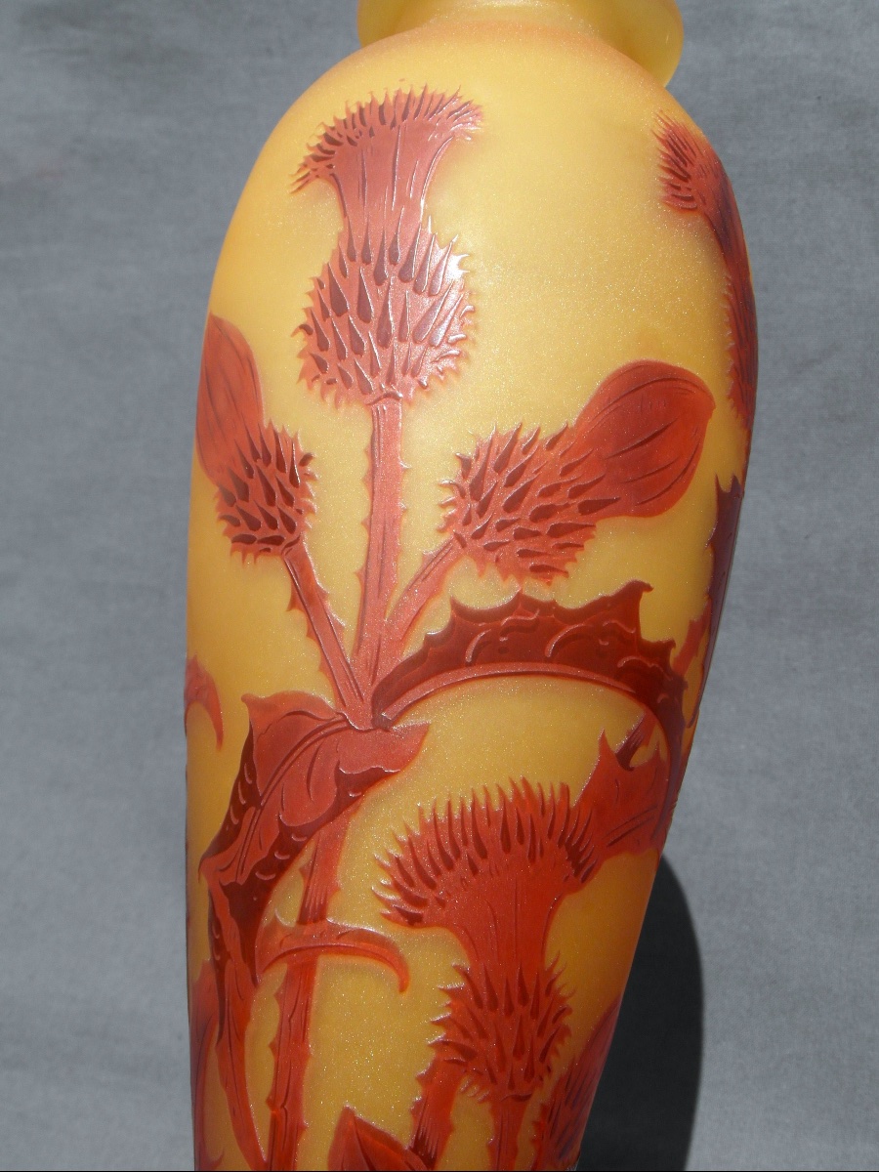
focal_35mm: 41
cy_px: 586
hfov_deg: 35.1
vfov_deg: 45.8
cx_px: 440
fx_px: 1388
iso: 80
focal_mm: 6.8
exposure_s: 1/500
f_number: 5.8
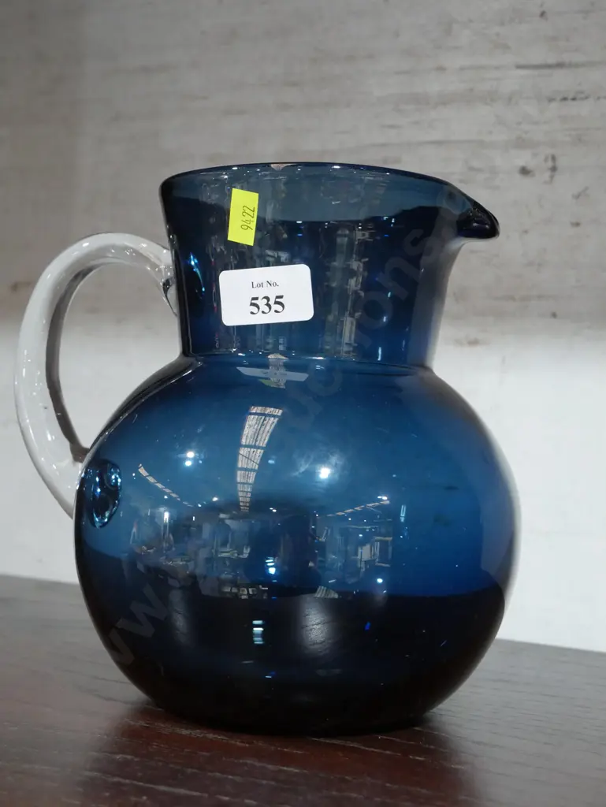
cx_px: 303
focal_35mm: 50
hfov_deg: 29.1
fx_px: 1166
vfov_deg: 38.2
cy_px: 404
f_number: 5.3
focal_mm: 25
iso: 2500
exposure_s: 1/60
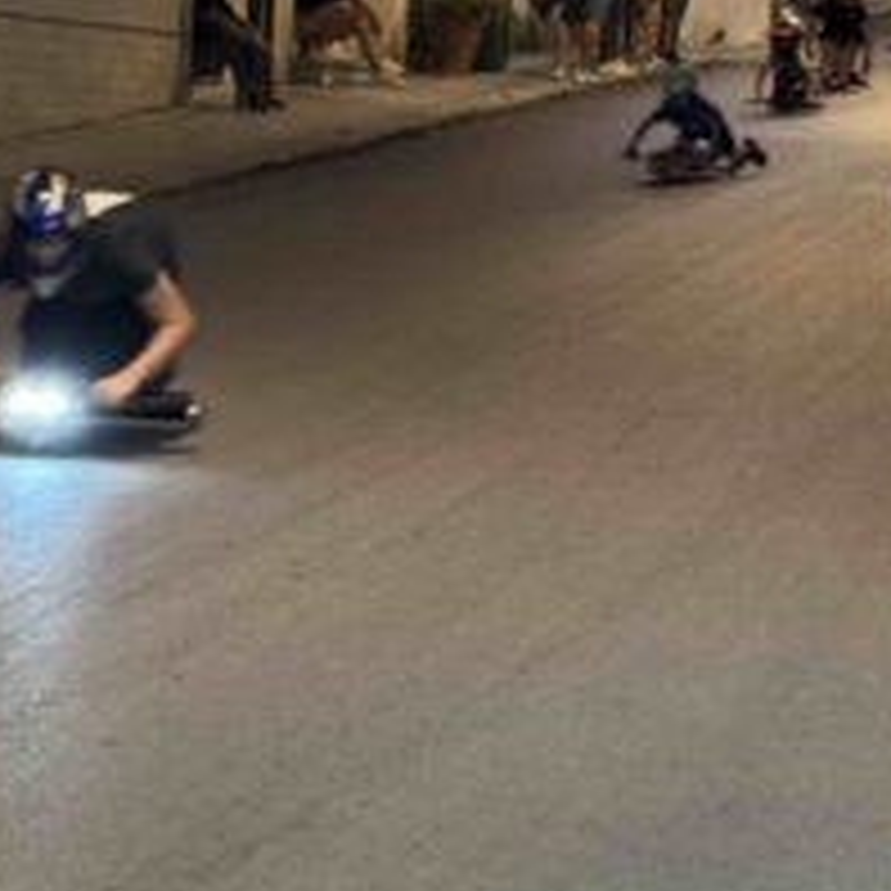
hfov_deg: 10.9
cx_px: 544
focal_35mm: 161
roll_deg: -2.3
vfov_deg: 10.9
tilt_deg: -4.5
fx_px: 4688
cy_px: 430
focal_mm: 6.76
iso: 500
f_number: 1.78
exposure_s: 1/25
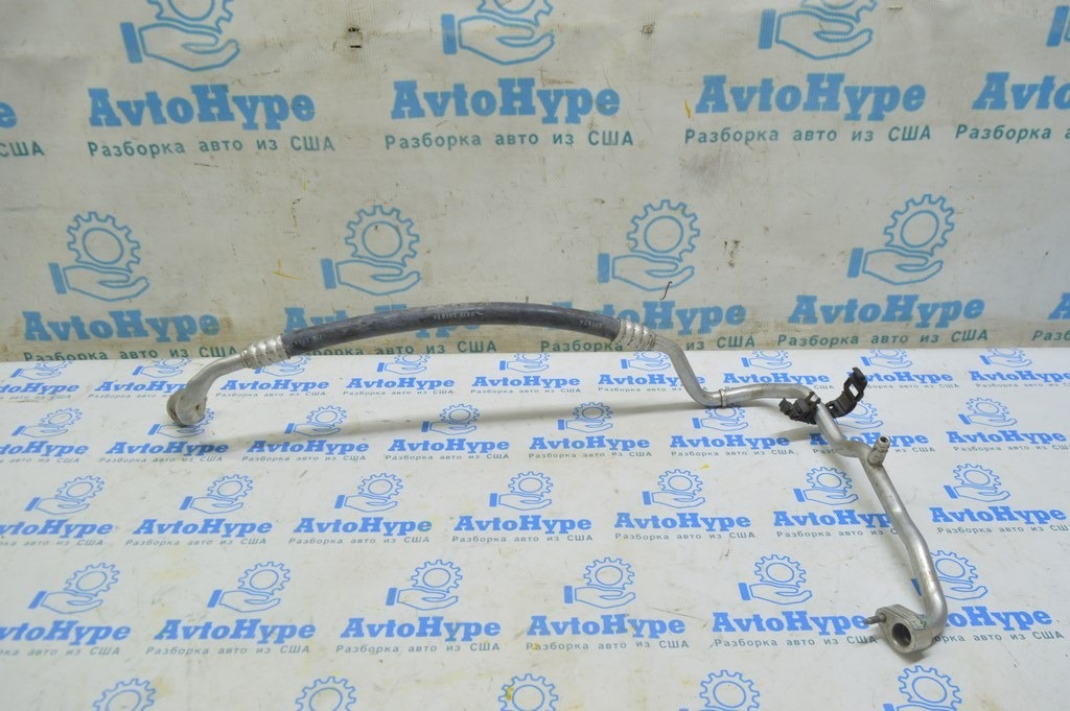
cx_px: 535
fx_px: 802
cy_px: 356
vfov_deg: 47.9
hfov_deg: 67.4
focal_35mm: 27
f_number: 5.6
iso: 400
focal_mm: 18
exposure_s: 1/20
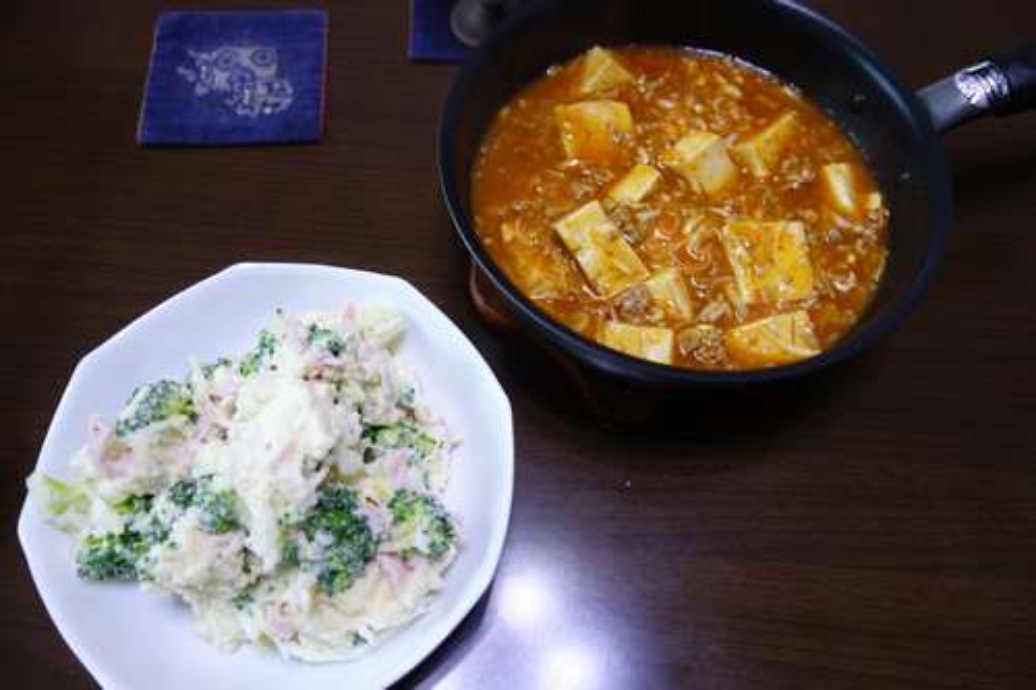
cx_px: 518
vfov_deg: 46.4
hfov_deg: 65.5
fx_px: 805
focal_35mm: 28
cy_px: 345
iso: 320
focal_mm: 10.4
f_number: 1.8
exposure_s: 1/30
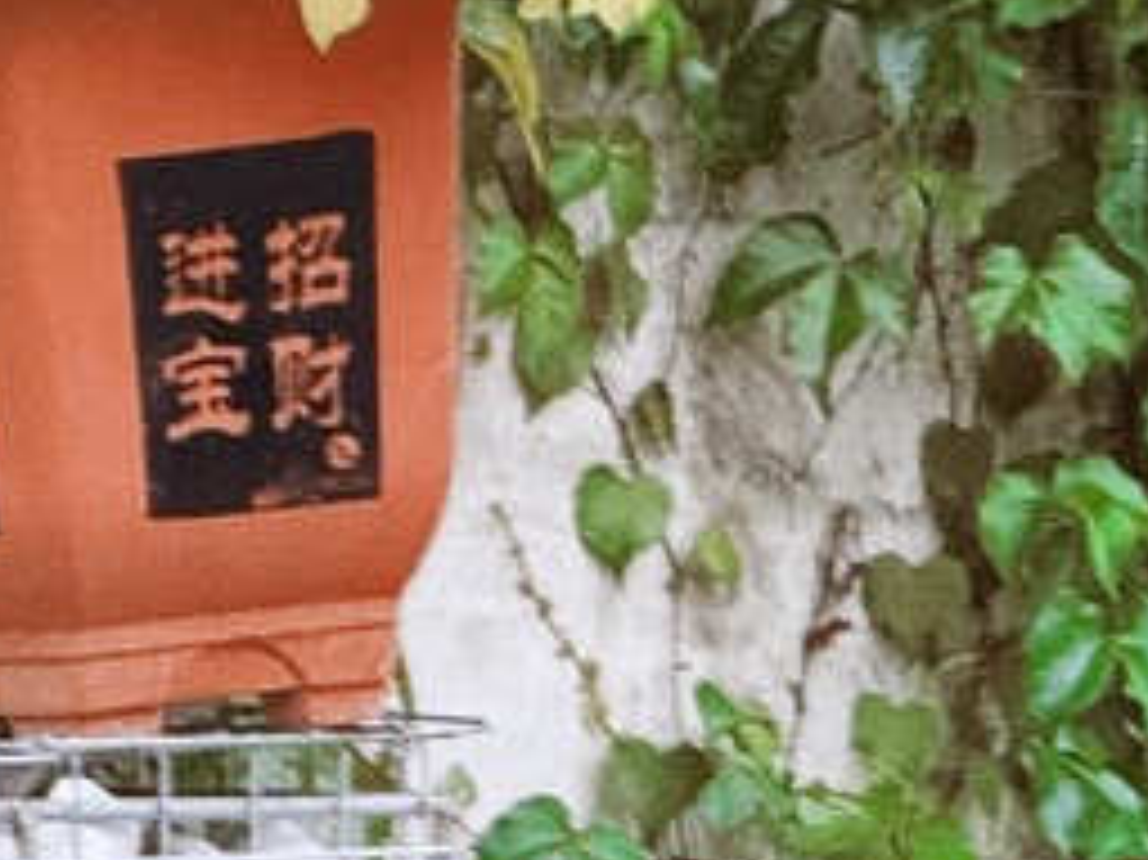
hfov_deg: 4.1
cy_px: -405
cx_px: -707
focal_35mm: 482
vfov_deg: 3.1
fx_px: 15977
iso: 500
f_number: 2.8
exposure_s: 1/33
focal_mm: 15.66
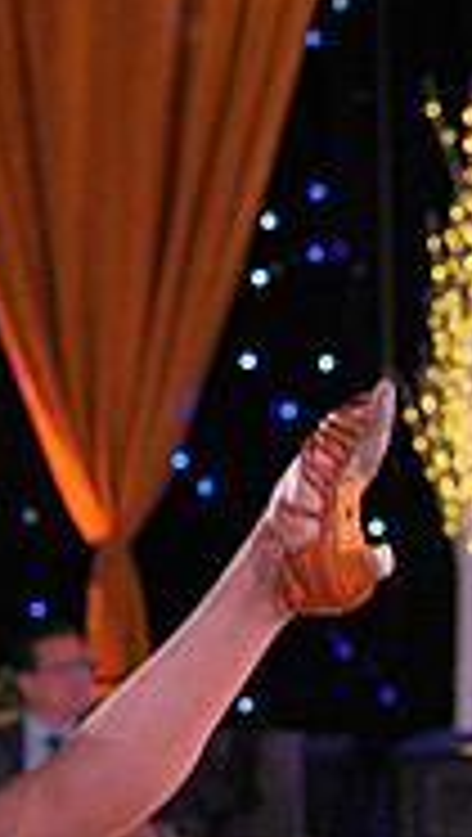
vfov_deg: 8.7
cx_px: -335
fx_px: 5436
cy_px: 1066
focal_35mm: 245
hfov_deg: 4.9
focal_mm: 75
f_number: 4
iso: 2000
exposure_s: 1/500
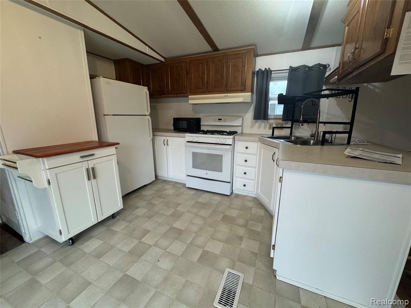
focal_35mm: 14
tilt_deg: -13.3
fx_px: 166
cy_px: 154
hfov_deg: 102.1
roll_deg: +0.3
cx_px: 206
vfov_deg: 85.7
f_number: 2.2
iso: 200
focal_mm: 2.22
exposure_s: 1/60
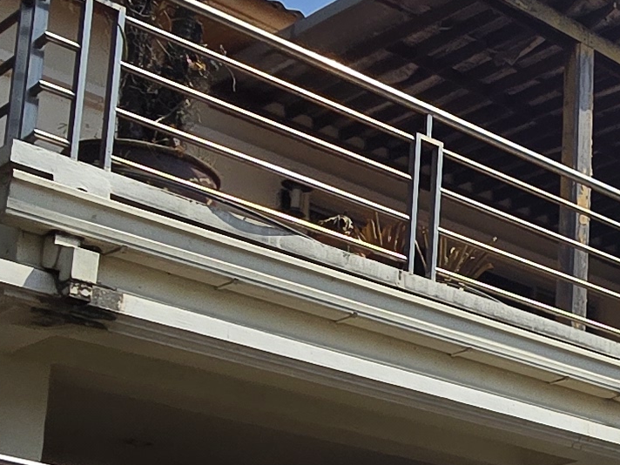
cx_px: 837
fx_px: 1307
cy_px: 558
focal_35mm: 73
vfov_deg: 19.0
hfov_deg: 23.2
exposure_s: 1/4373
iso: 50
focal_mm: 2.2
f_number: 2.2
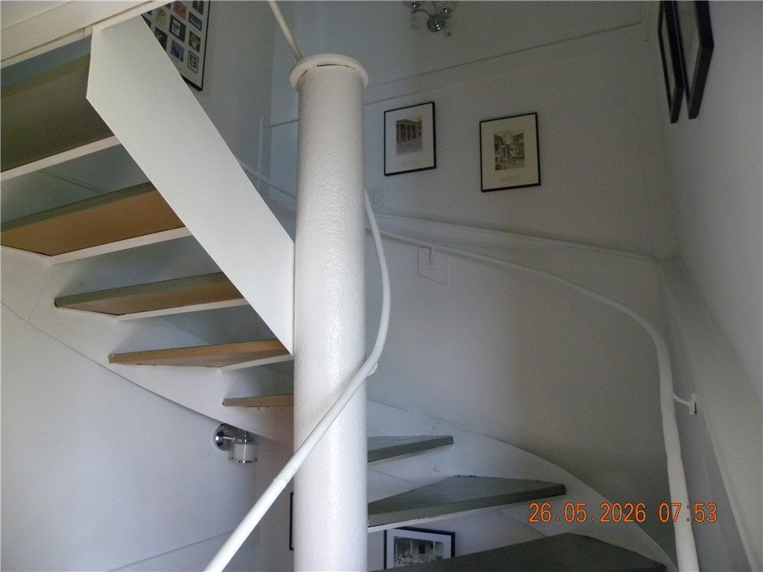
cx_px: 382
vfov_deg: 53.1
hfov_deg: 67.3
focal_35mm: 26
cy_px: 286
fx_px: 573
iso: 400
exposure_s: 1/61.8
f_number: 2.8
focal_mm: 4.6
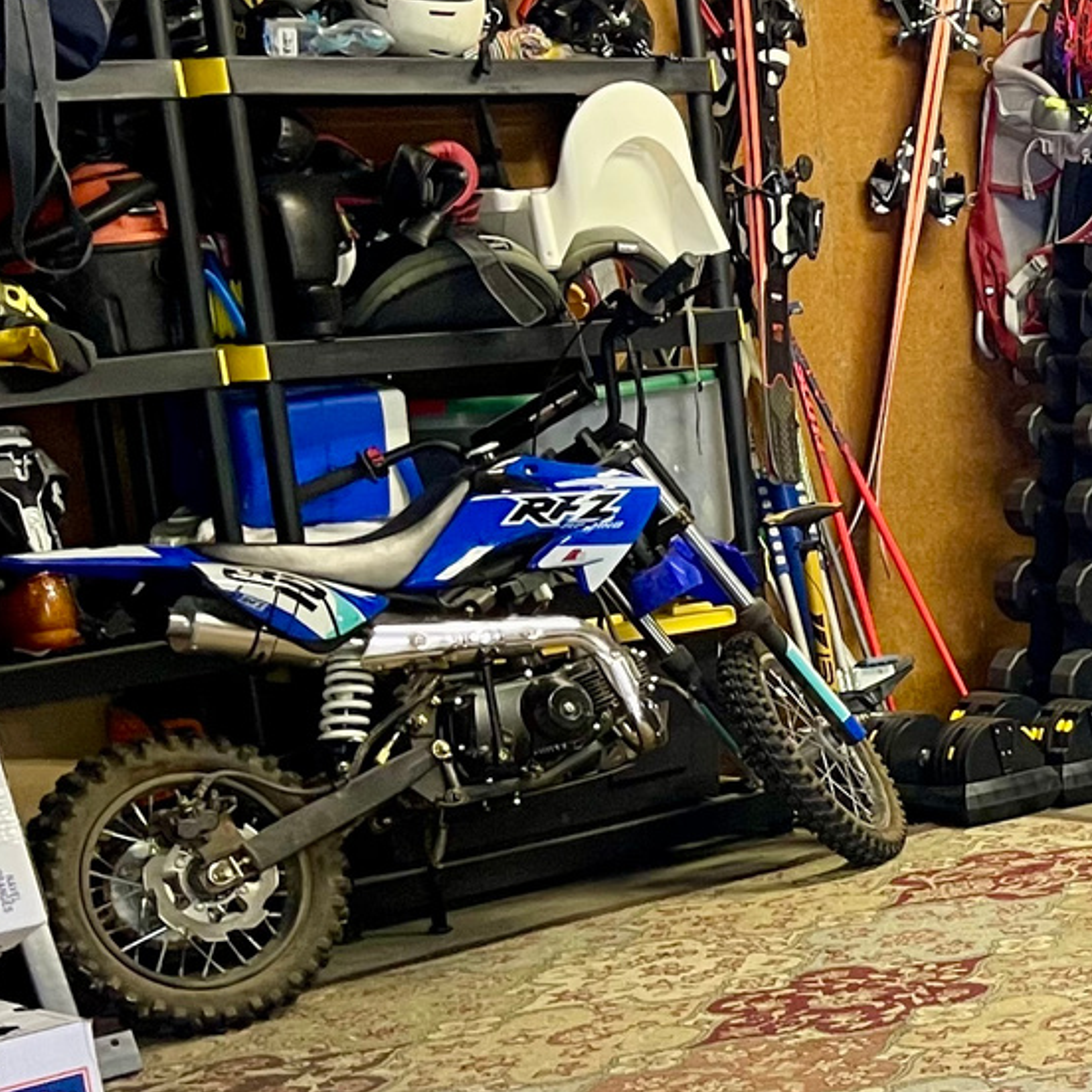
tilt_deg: -11.9
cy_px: 690
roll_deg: +2.0
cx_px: 1921
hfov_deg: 17.5
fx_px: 2927
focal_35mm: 82
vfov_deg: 21.1
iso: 250
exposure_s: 1/60
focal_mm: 5.1
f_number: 1.6
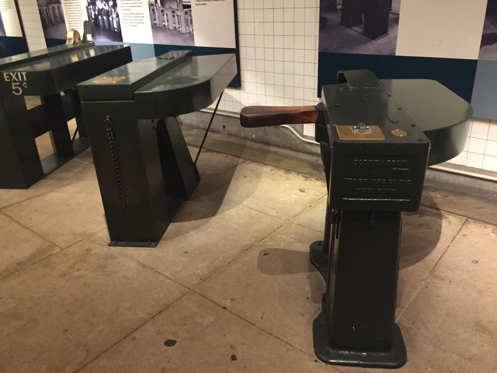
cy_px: 186
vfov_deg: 48.2
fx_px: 416
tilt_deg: -23.2
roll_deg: +3.2
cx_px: 248
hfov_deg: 61.7
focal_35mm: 29
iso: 250
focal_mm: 4.15
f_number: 2.2
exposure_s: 1/24
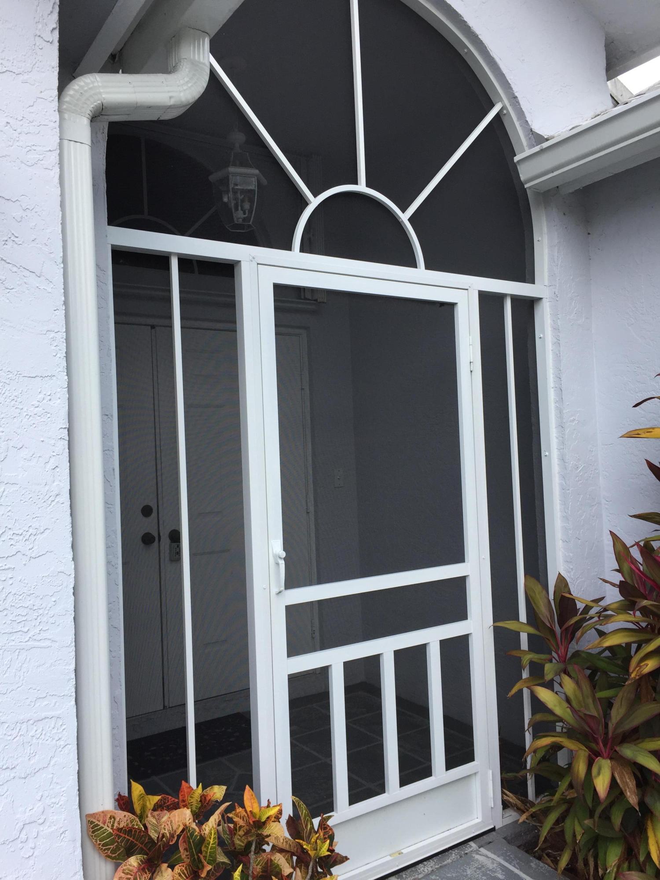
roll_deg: +2.1
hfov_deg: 48.2
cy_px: 440
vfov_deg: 61.7
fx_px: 737
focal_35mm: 29
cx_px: 330
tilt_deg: +0.8
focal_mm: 4.15
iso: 32
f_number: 2.2
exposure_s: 1/791
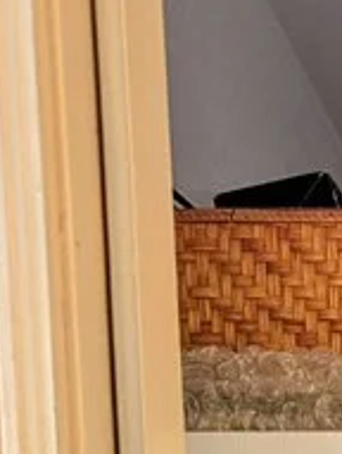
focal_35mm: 128
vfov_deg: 12.0
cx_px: 897
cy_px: 1128
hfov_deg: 9.8
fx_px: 1681
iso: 54
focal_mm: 6.81
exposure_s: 1/56.9
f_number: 1.85
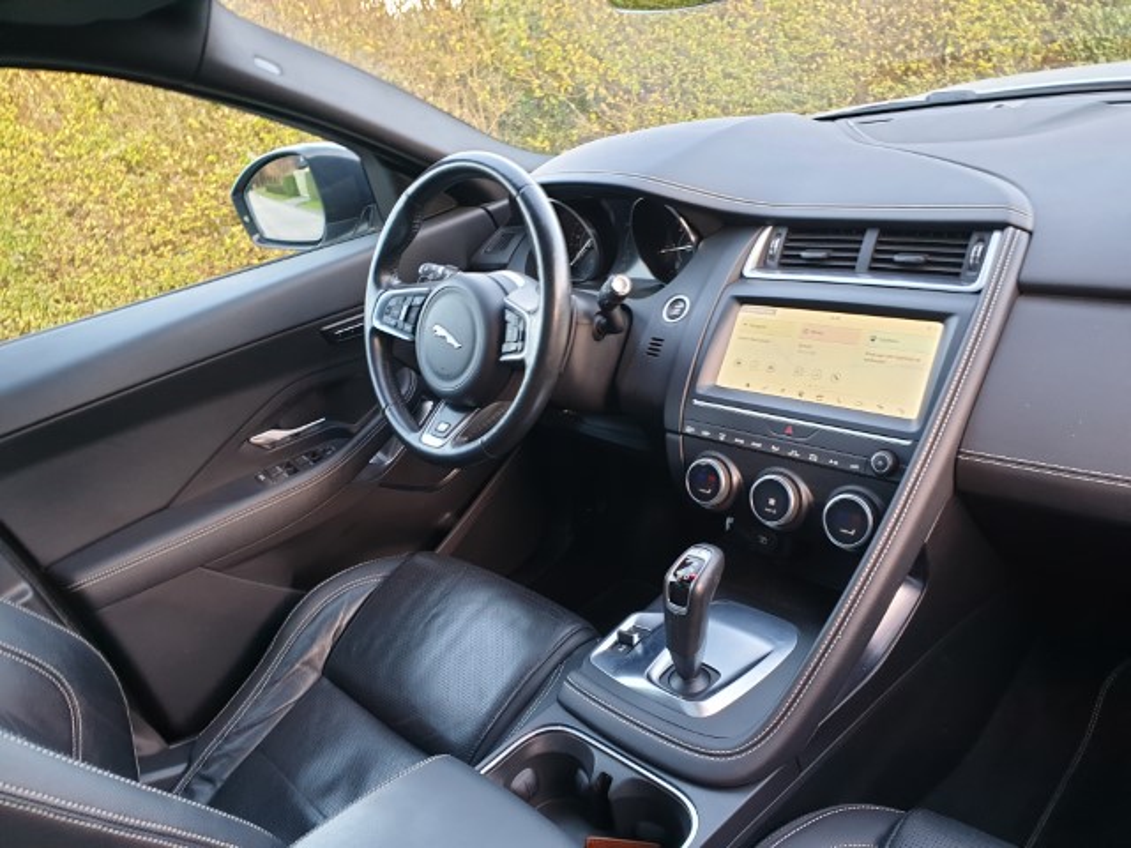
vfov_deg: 53.1
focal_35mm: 26
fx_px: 849
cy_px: 424
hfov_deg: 67.3
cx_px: 566
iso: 160
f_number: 2.4
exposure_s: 1/39
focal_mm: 4.3
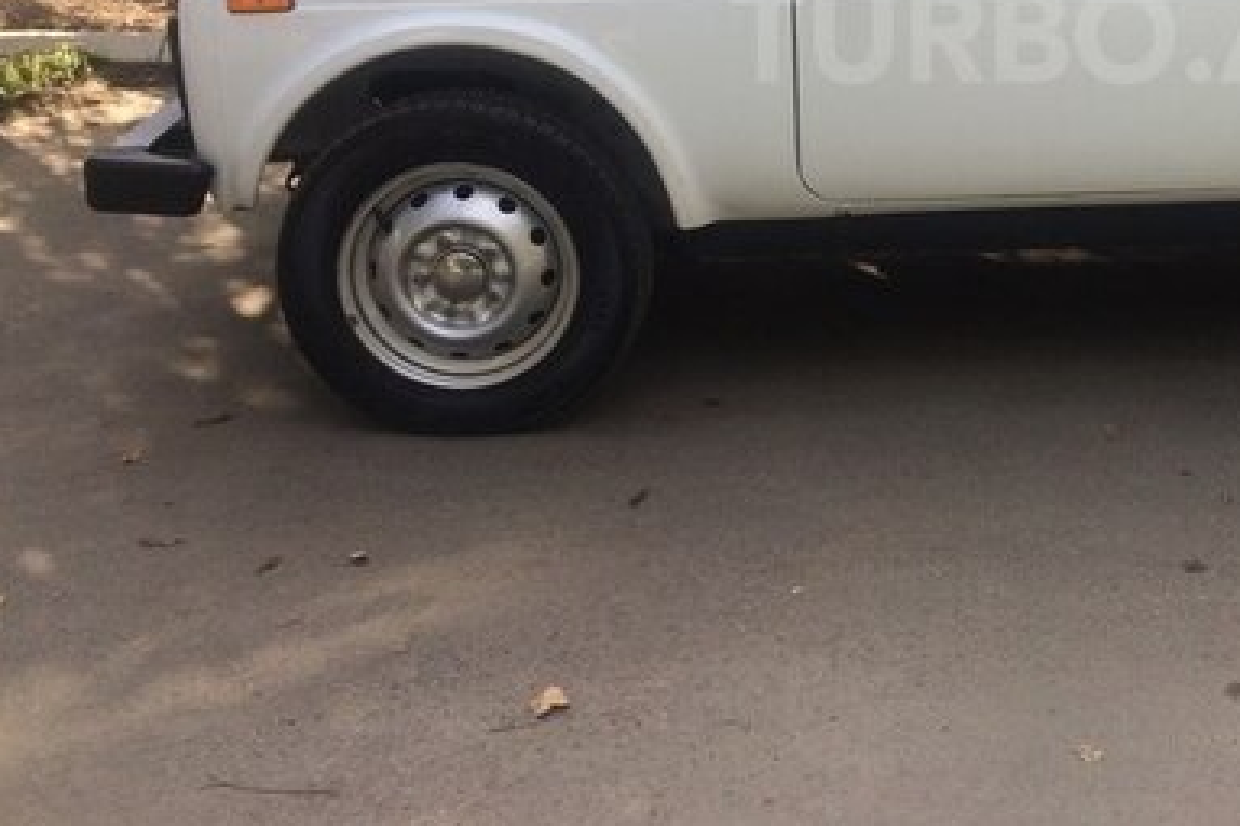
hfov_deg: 36.4
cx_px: 1062
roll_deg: +0.7
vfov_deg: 24.9
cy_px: 34
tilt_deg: -11.5
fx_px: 1790
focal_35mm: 52
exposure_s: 1/540
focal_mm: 4.15
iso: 32
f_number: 2.2
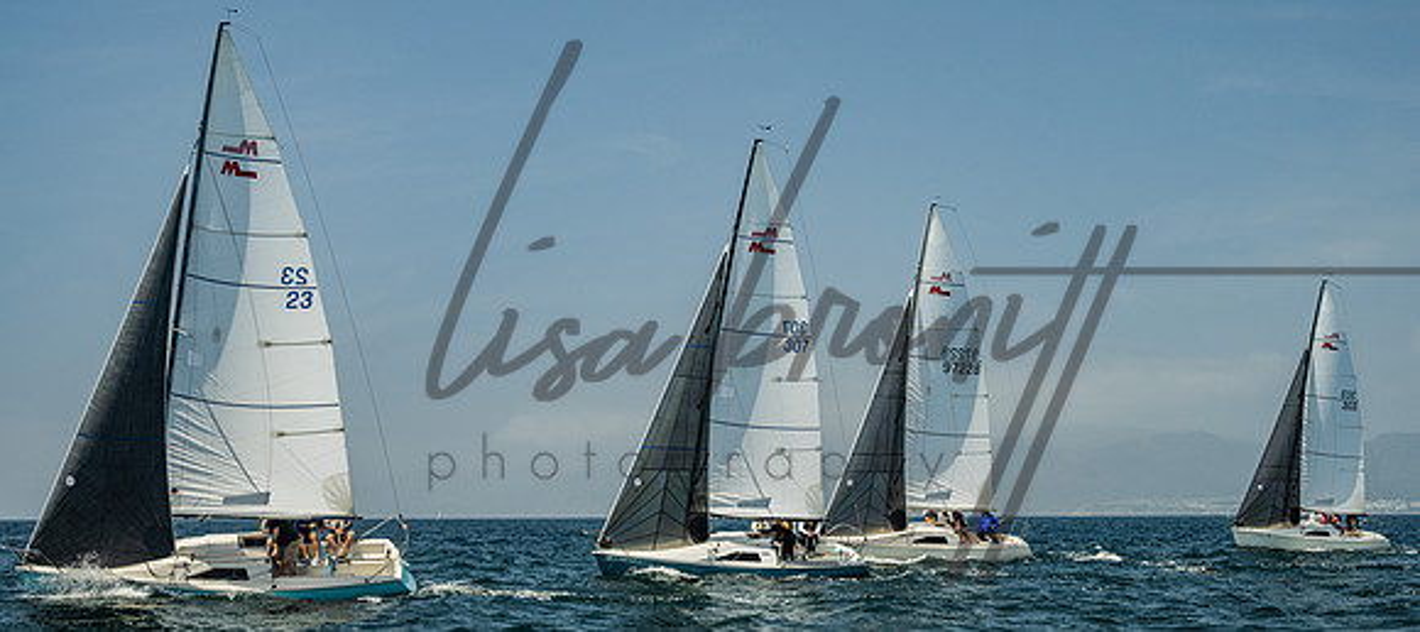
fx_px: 1883
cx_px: 726
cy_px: 288
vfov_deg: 19.0
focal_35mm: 52
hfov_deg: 41.3
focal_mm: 46
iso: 320
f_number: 5.6
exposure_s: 1/1250
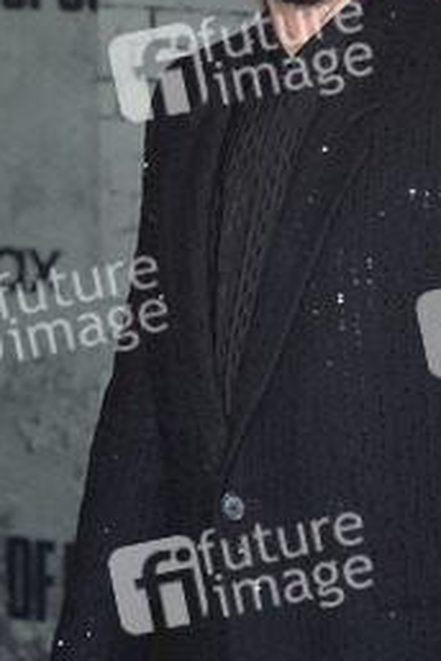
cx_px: 317
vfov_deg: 13.2
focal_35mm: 155
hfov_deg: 8.8
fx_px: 2848
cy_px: 190
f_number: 6.3
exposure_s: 1/250
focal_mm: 100
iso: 640
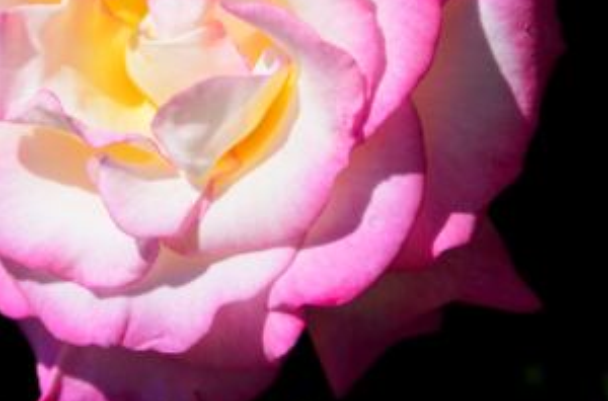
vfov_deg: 4.5
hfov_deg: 6.8
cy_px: 62
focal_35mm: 304
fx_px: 5119
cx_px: 191
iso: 200
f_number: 5.3
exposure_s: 1/2000
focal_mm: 95
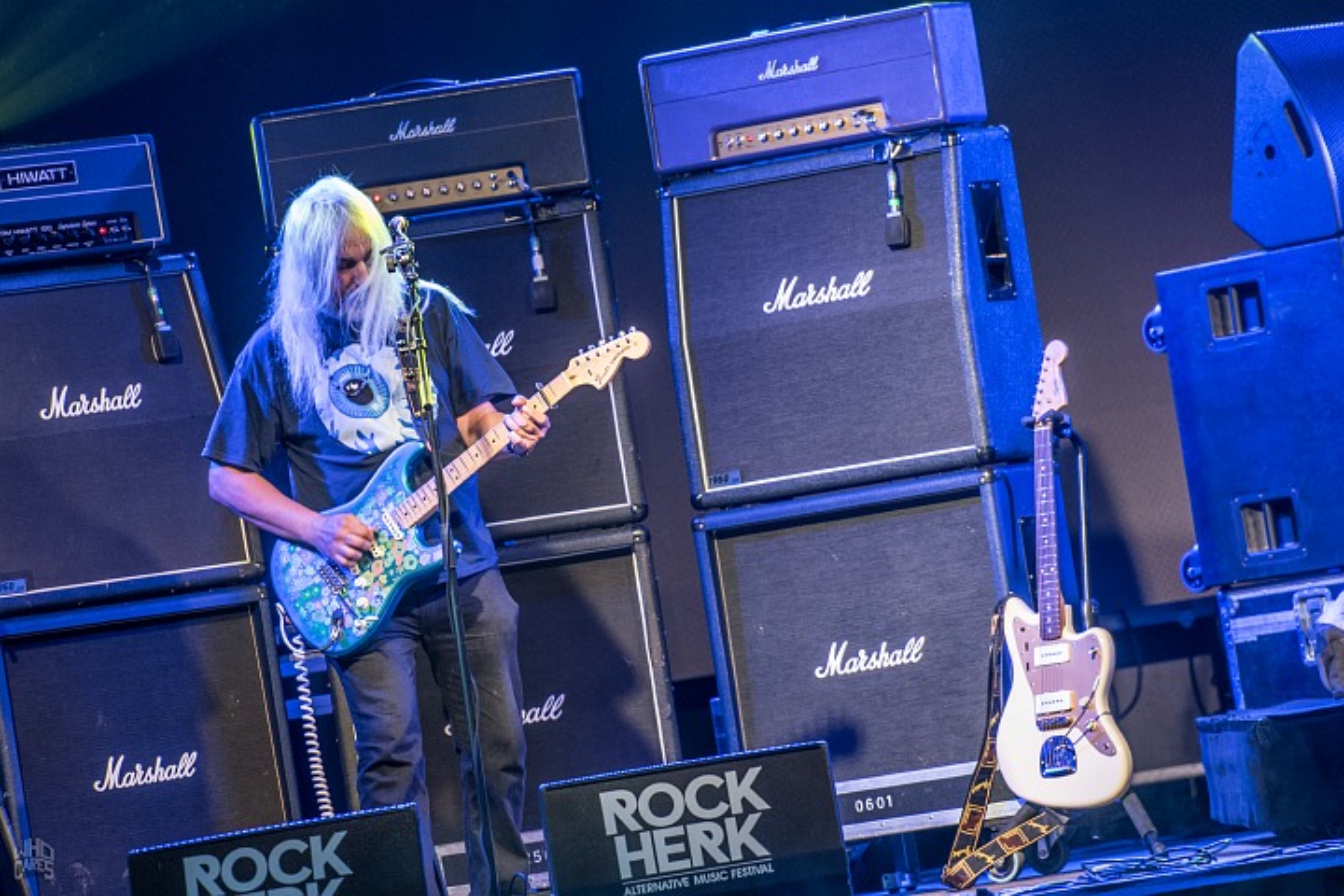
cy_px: 448
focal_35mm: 300
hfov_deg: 6.9
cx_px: 672
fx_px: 11199
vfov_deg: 4.6
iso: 800
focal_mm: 200
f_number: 2.8
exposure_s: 1/100
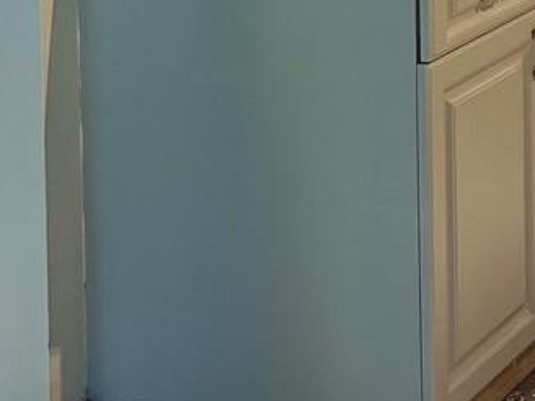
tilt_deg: -2.3
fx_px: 1963
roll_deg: +0.6
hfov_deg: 14.2
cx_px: 869
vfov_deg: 10.8
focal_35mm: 127
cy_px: -349
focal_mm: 5.7
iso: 80
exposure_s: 1/120
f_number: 1.5
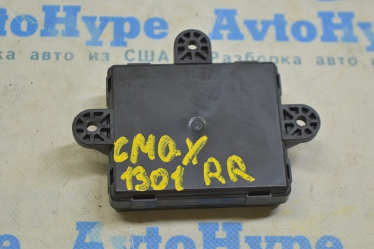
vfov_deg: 16.5
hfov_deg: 24.6
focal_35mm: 82
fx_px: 856
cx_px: 187
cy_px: 124
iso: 400
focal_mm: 55
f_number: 5.6
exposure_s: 1/25
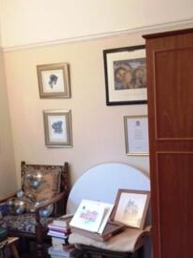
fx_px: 350
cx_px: 109
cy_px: 186
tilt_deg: -11.1
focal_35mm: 47
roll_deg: +1.9
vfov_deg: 39.6
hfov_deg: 30.8
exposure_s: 1/33
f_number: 2.2
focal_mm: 4.15
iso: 320
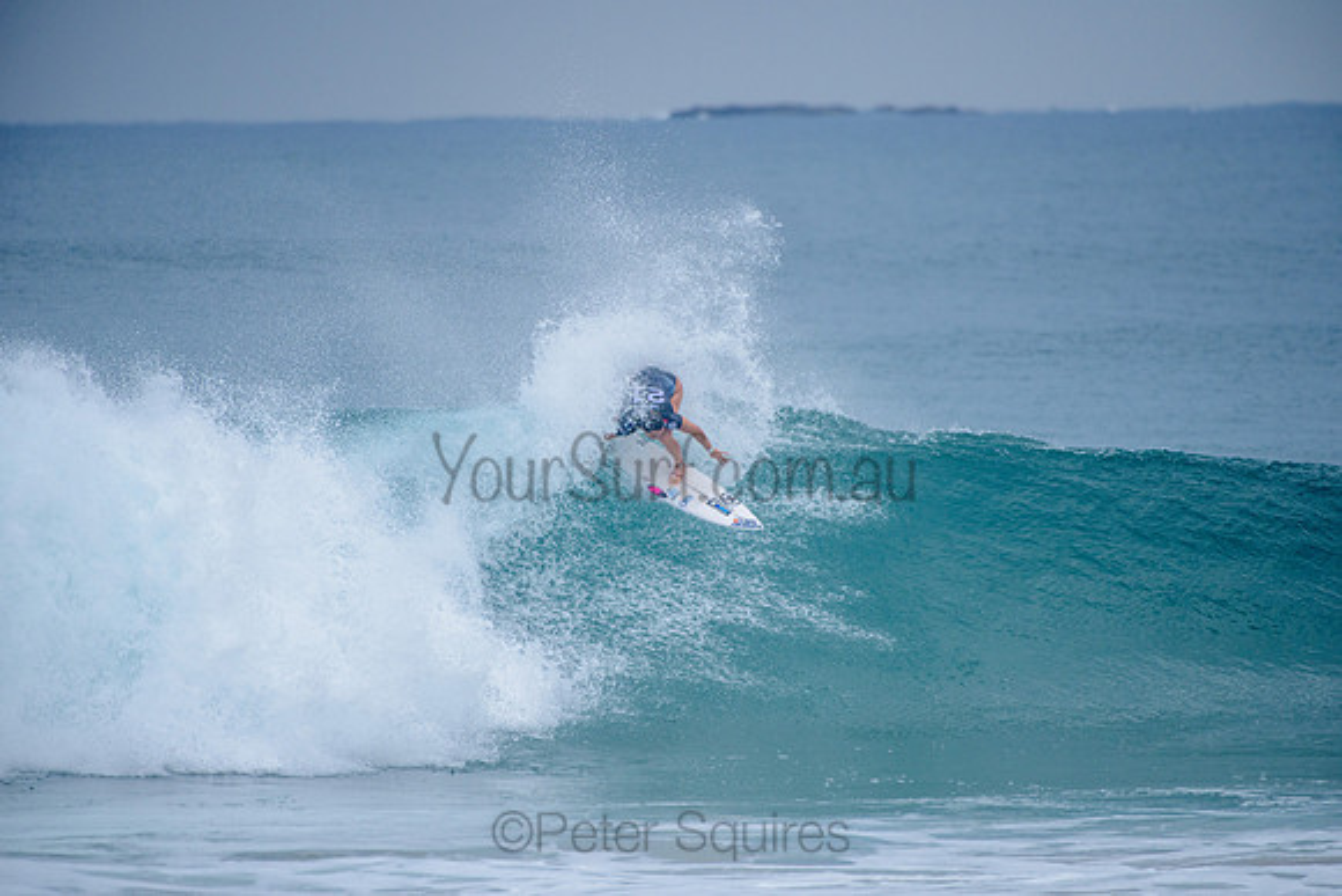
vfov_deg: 2.8
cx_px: 671
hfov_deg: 4.2
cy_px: 448
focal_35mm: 493
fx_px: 18383
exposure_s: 1/2000
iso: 450
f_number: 5.6
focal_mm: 480
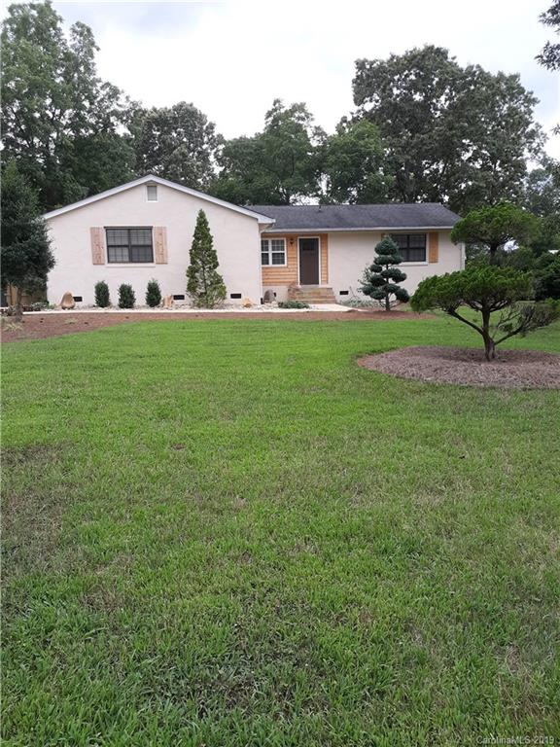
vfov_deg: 63.4
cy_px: 374
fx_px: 604
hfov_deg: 49.7
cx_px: 280
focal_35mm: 28
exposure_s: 1/200
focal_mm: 3.7
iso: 40
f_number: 1.7
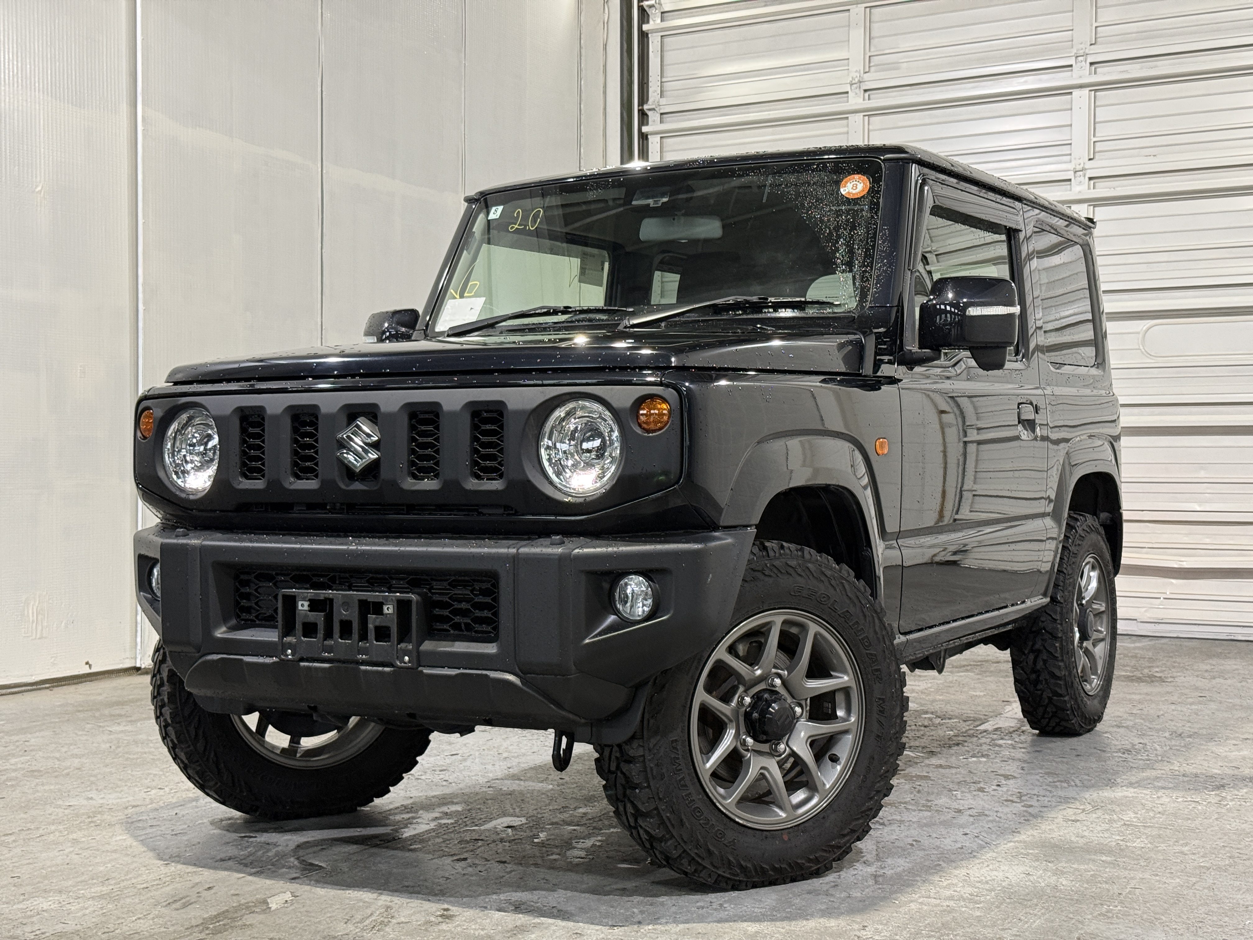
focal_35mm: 48
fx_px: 1737
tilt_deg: -0.5
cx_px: 626
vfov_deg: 30.3
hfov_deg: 39.7
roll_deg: -0.5
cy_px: 470
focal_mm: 6.76
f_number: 1.78
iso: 200
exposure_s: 1/60
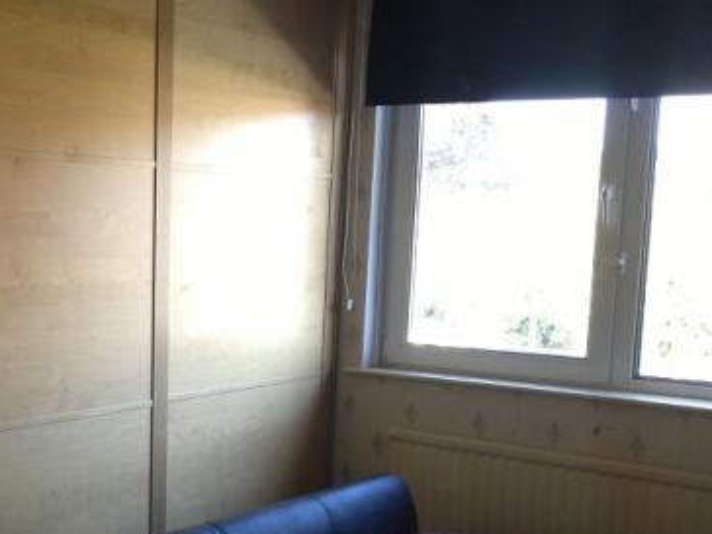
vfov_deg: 25.8
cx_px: 159
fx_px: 1152
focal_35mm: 56
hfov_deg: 33.5
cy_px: 396
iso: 125
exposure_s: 1/60
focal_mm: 4.28
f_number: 2.4
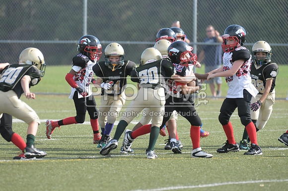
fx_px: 3116
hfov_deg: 5.3
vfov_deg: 3.5
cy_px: 96
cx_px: 144
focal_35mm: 390
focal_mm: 260
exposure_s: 1/5000
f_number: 4
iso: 1600
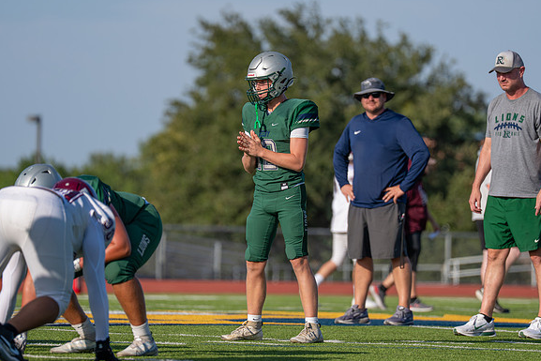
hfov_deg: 6.5
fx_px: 4735
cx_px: 287
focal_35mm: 315
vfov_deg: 4.4
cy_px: 181
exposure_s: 1/3200
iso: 160
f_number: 2.8
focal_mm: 200
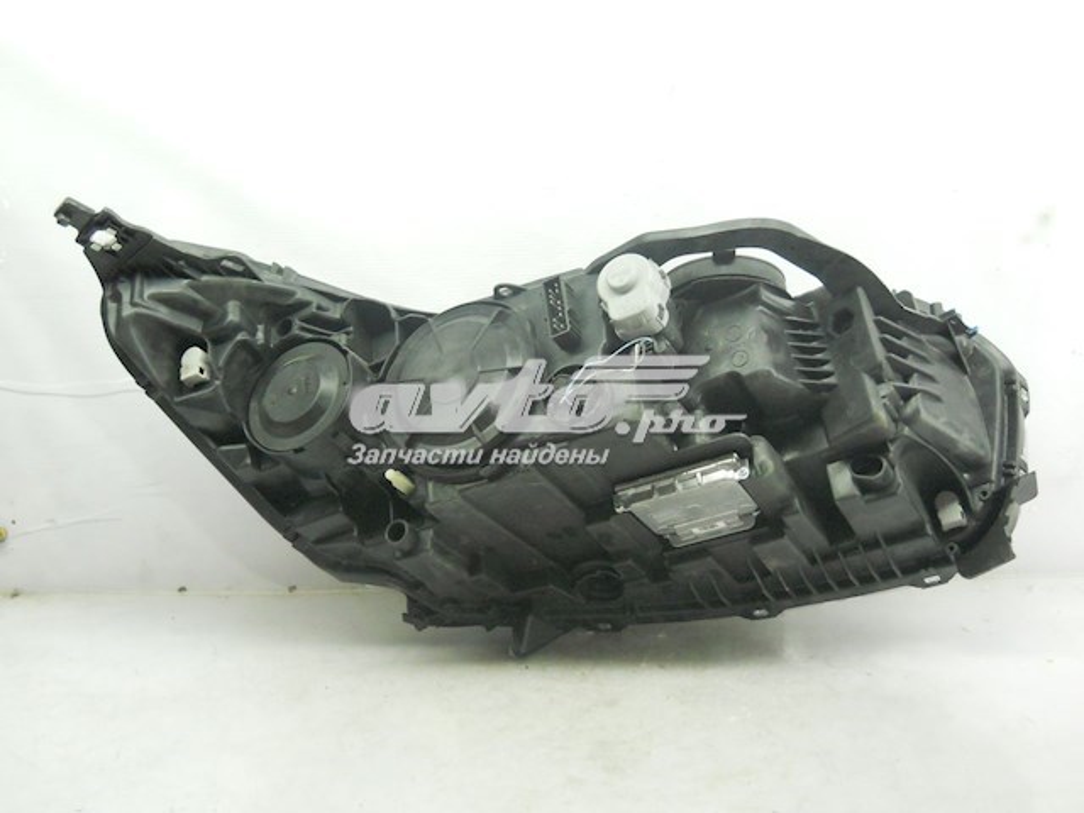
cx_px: 542
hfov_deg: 45.8
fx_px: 1284
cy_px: 406
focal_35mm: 41
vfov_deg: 35.1
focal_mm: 6.72
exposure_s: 1/80
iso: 400
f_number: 3.1
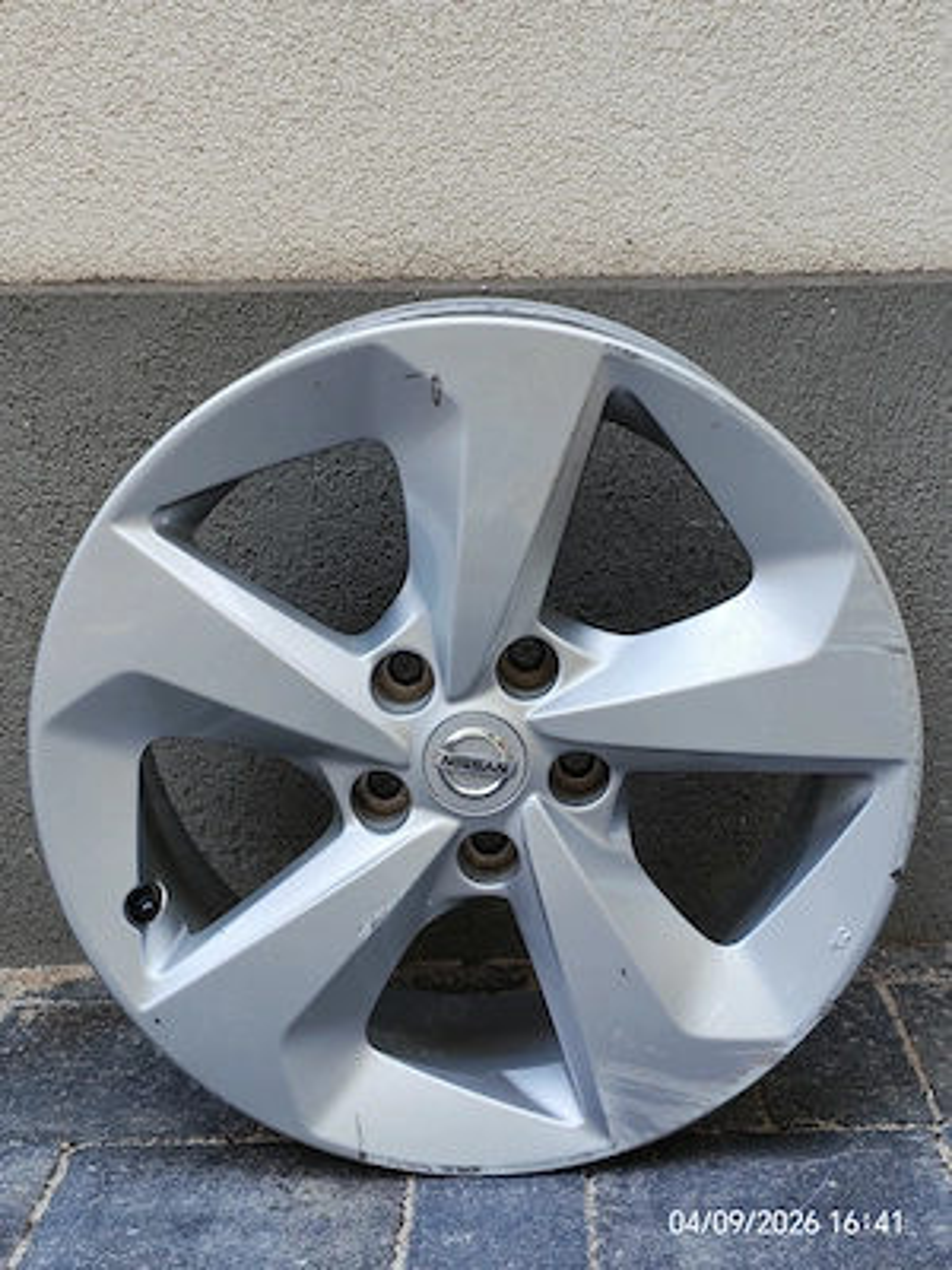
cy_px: 635
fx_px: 1907
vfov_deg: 36.8
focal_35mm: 52
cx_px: 476
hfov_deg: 28.0
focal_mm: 6.12
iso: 125
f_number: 1.9
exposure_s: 1/100
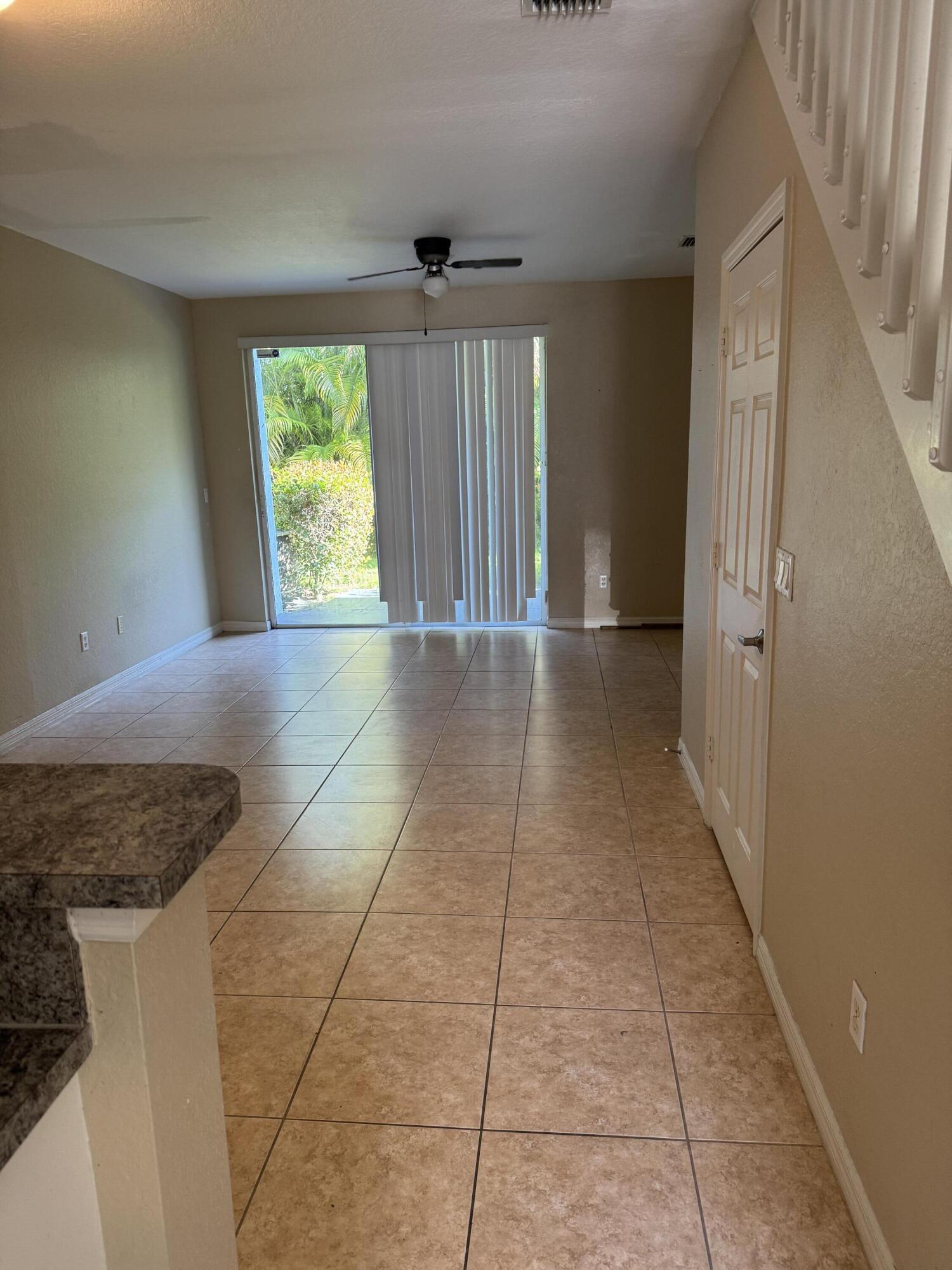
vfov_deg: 71.6
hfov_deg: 56.8
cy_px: 635
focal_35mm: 24
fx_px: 880
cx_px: 476
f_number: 1.78
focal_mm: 6.76
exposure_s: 1/60
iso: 200
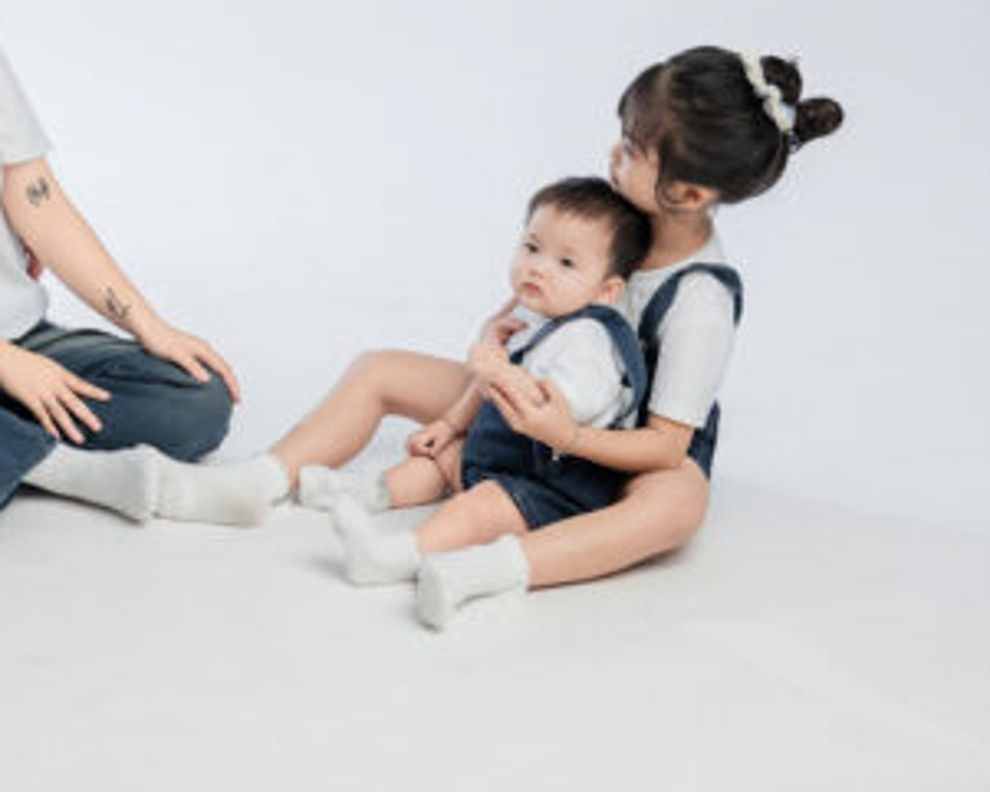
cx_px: 158
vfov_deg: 15.5
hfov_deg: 19.1
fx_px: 2902
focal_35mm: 99
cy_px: 177
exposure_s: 1/180
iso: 500
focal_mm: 35
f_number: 4
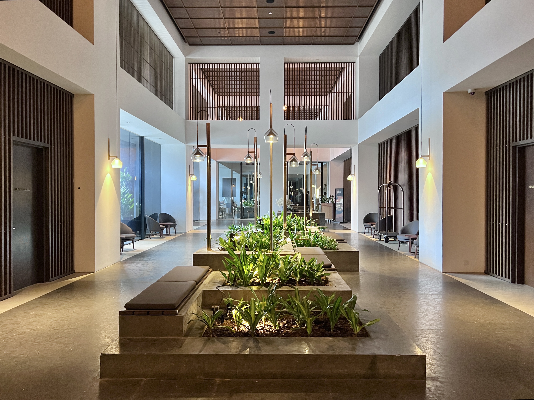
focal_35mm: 26
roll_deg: -0.1
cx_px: 267
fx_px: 401
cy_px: 200
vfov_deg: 53.1
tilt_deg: +0.1
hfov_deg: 67.3
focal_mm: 5.7
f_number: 1.5
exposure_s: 1/50
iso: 500
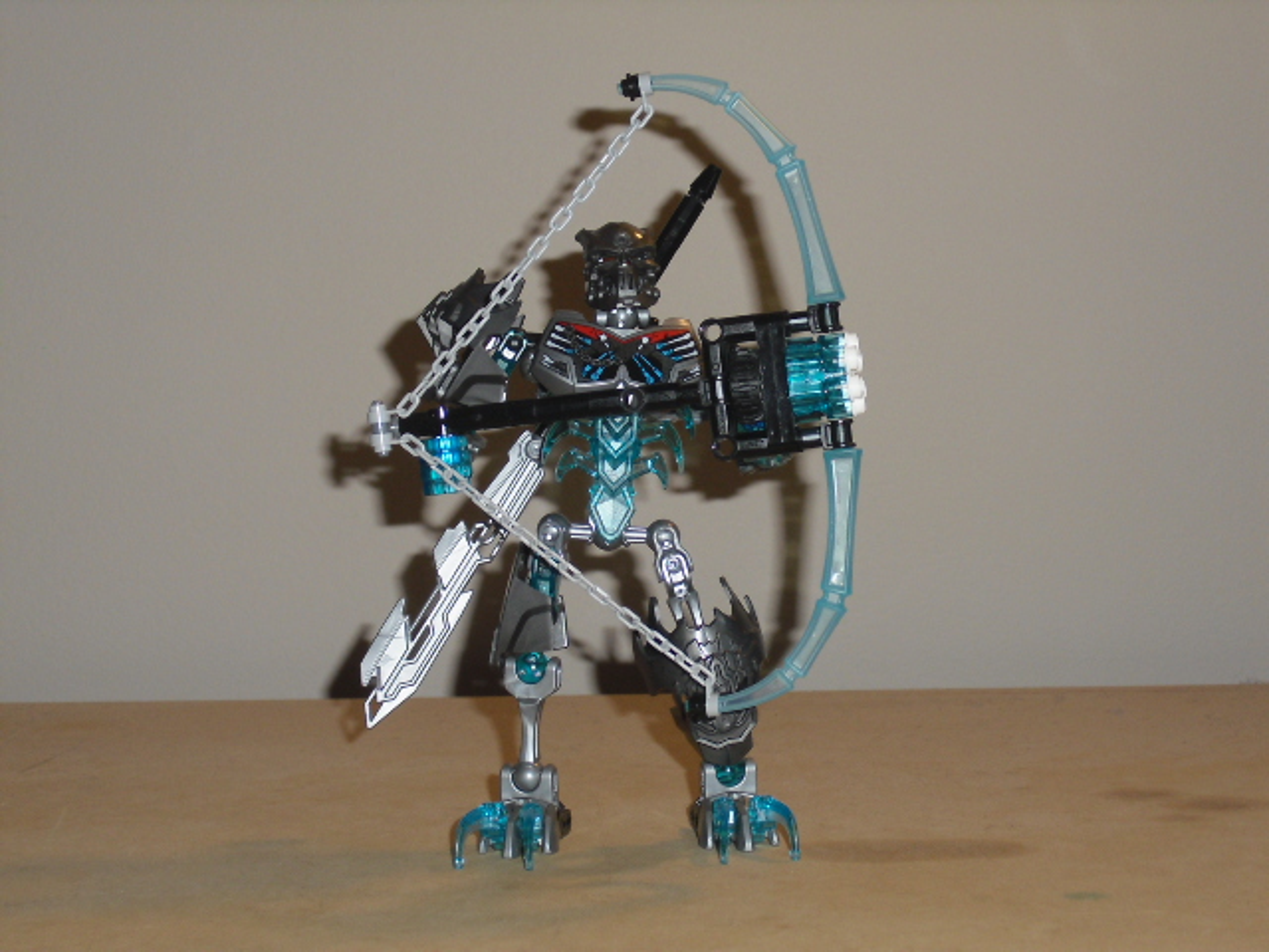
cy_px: 476
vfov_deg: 20.2
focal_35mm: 73
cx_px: 634
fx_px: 2676
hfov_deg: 26.7
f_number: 4.6
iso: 200
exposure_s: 1/60
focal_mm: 13.1
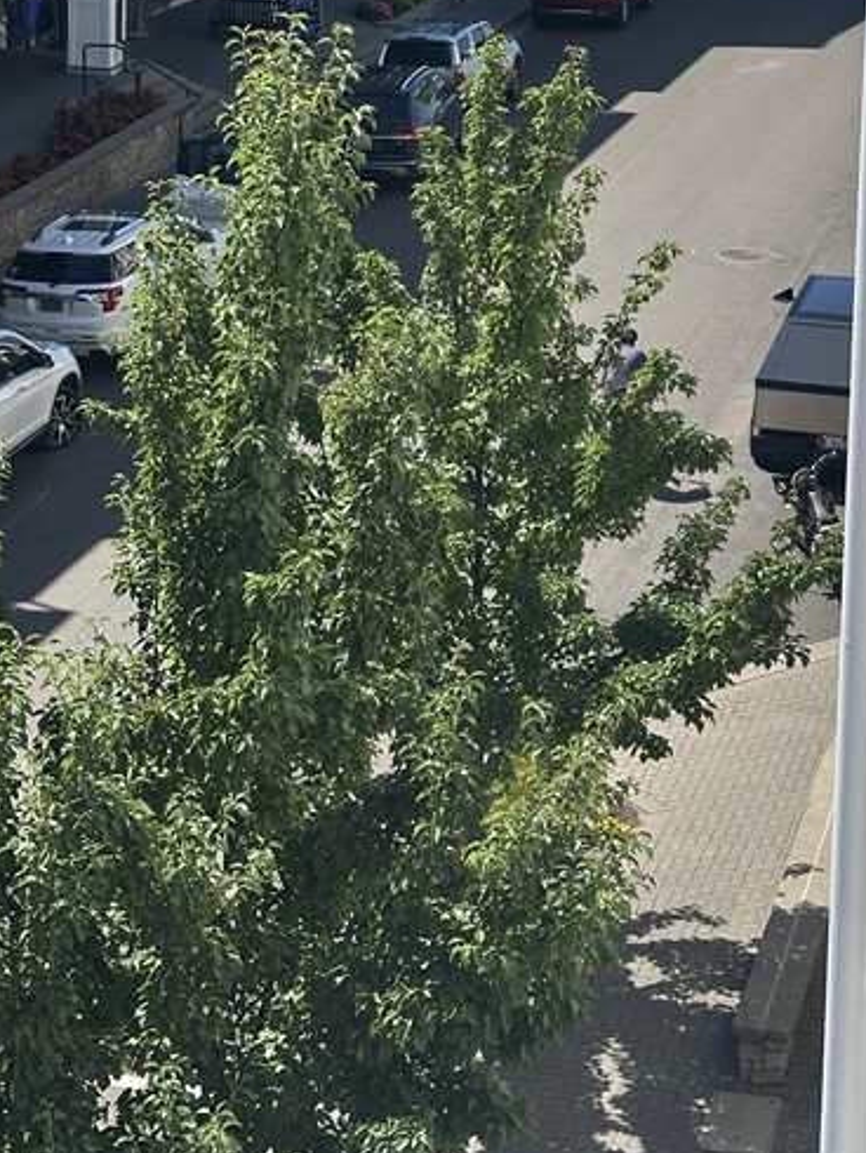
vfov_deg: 20.3
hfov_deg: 15.7
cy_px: 40
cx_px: 600
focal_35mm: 94
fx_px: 3133
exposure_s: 1/4566
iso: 64
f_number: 1.78
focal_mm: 6.86
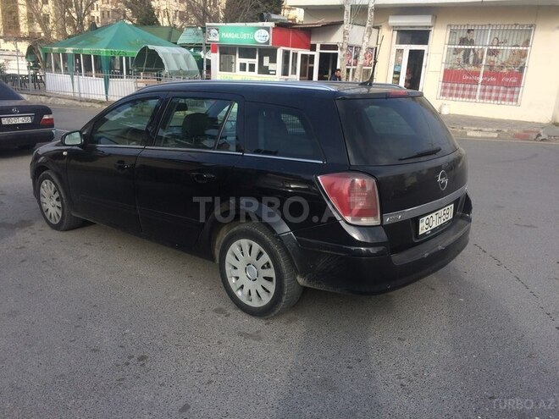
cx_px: 280
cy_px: 210
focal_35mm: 29
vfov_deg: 48.2
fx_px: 468
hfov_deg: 61.7
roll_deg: -2.5
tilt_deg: -18.3
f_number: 2.2
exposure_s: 1/1109
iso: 32
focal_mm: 4.15
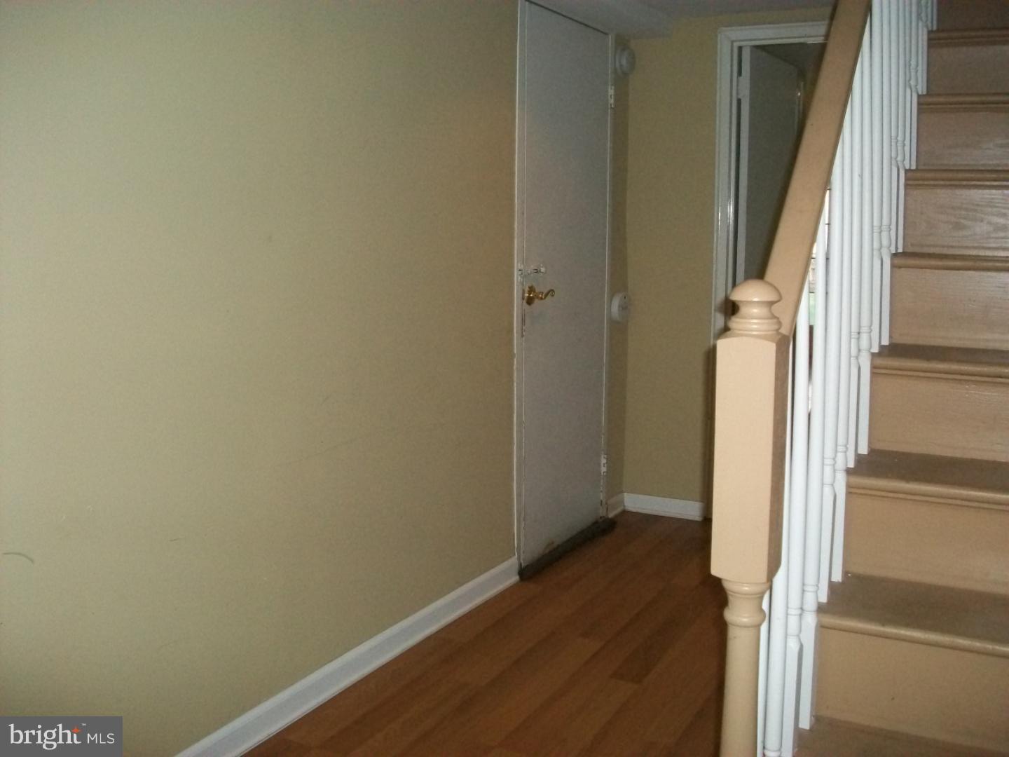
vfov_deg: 41.8
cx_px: 504
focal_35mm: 34
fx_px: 991
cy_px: 378
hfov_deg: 54.0
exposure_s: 1/125
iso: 200
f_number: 2.8
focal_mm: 5.7
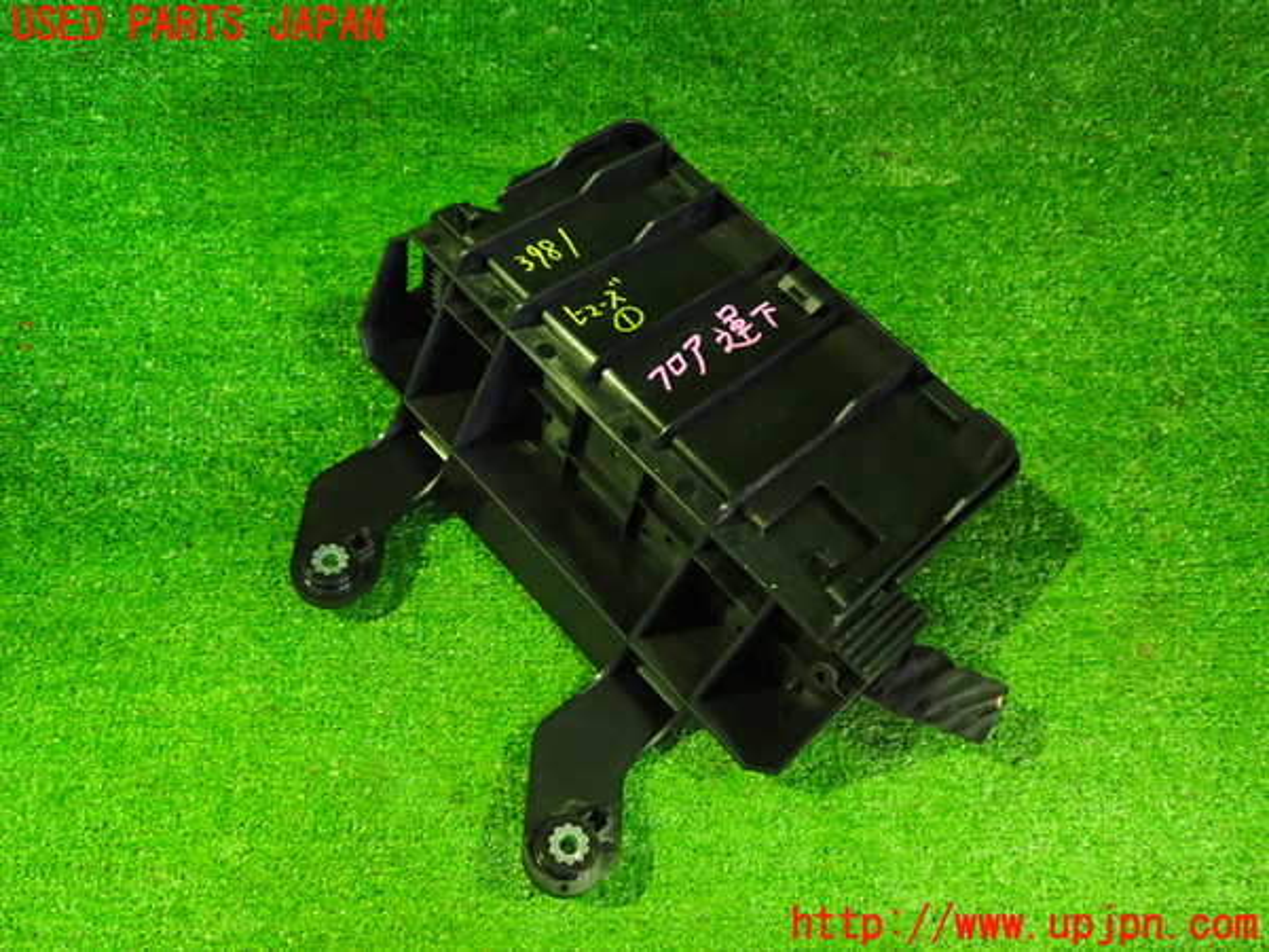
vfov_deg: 46.8
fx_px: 1100
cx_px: 634
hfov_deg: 60.0
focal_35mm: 30
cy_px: 476
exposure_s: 1/20
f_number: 2.3
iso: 800
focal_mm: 5.4
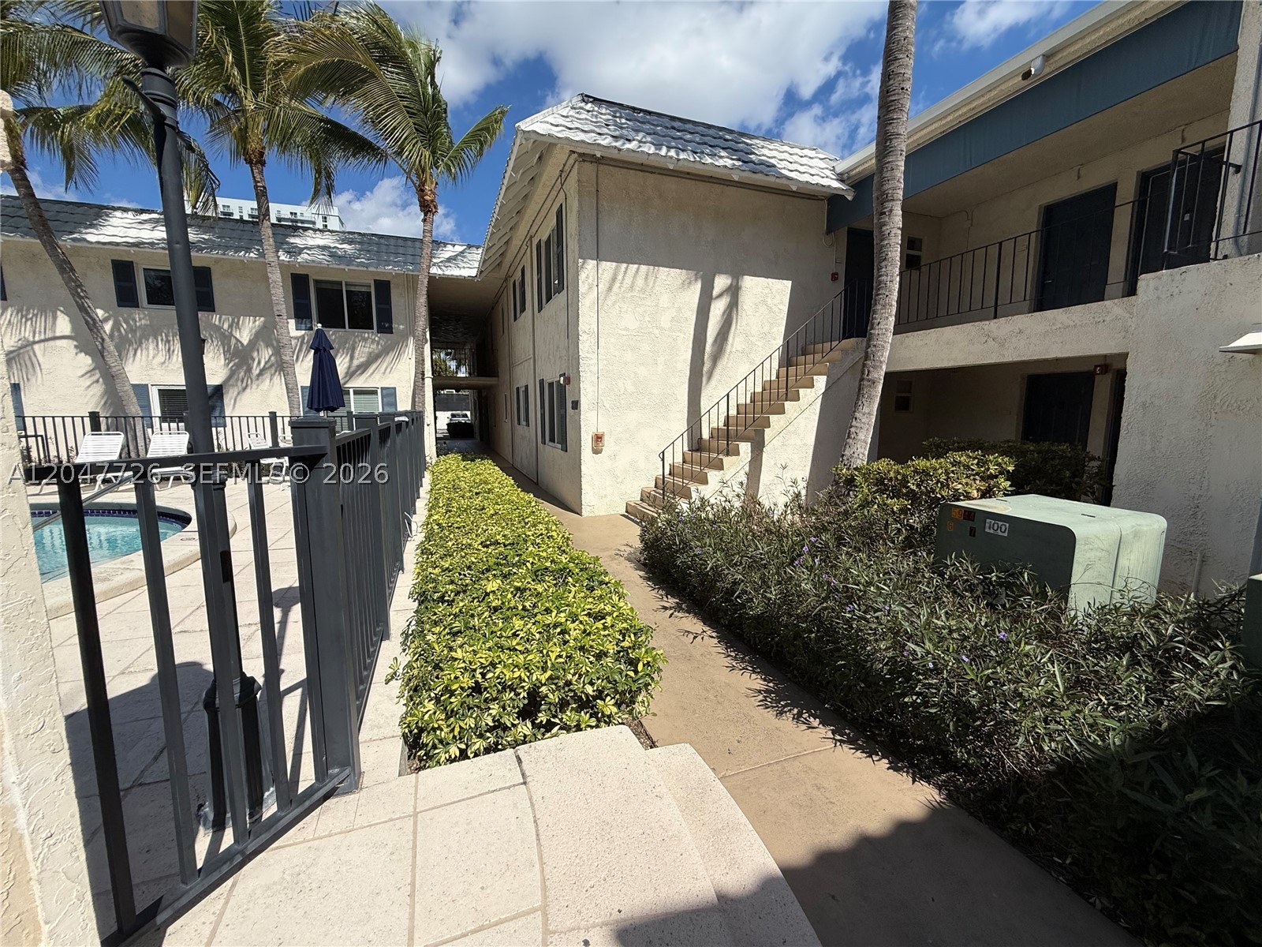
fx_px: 510
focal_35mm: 14
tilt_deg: -6.9
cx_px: 631
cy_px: 474
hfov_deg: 102.1
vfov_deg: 85.7
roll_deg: -0.2
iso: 50
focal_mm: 2.22
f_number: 2.2
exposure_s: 1/3891
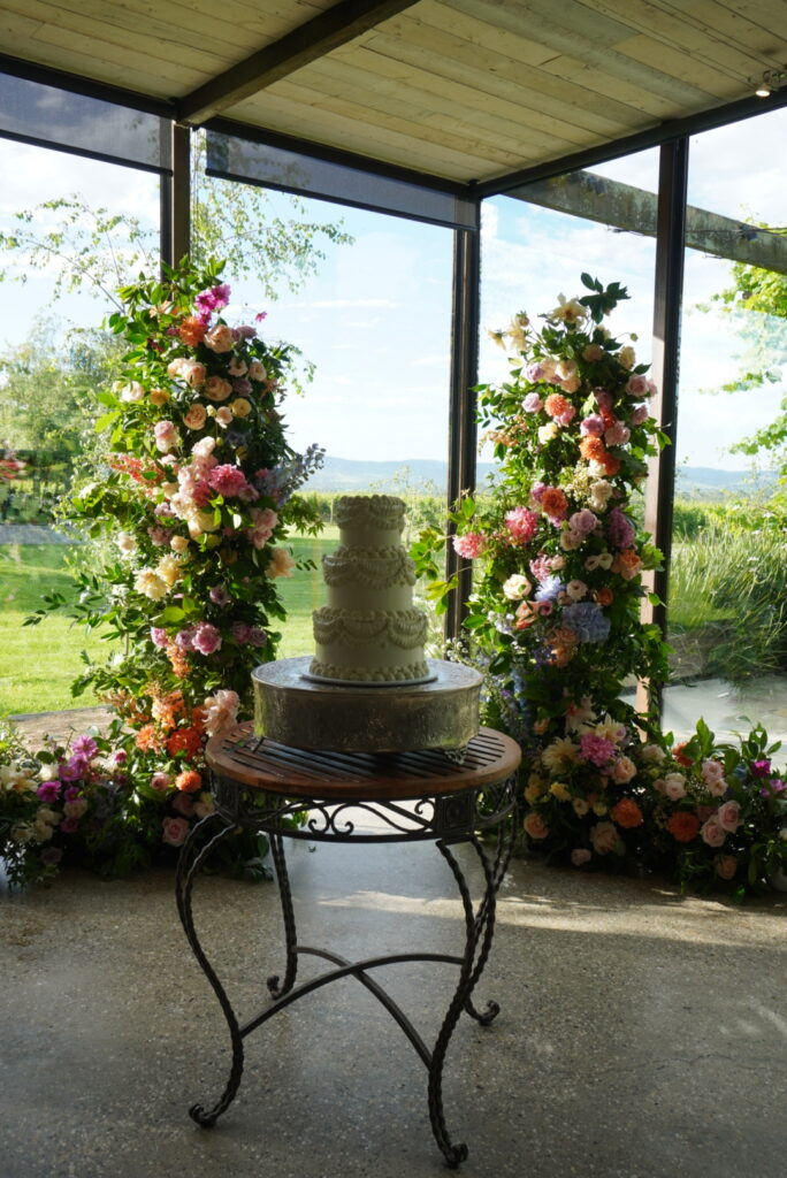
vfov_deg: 61.9
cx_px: 394
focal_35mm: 30
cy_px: 589
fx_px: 982
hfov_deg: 43.7
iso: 100
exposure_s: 1/125
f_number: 5.6
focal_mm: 20
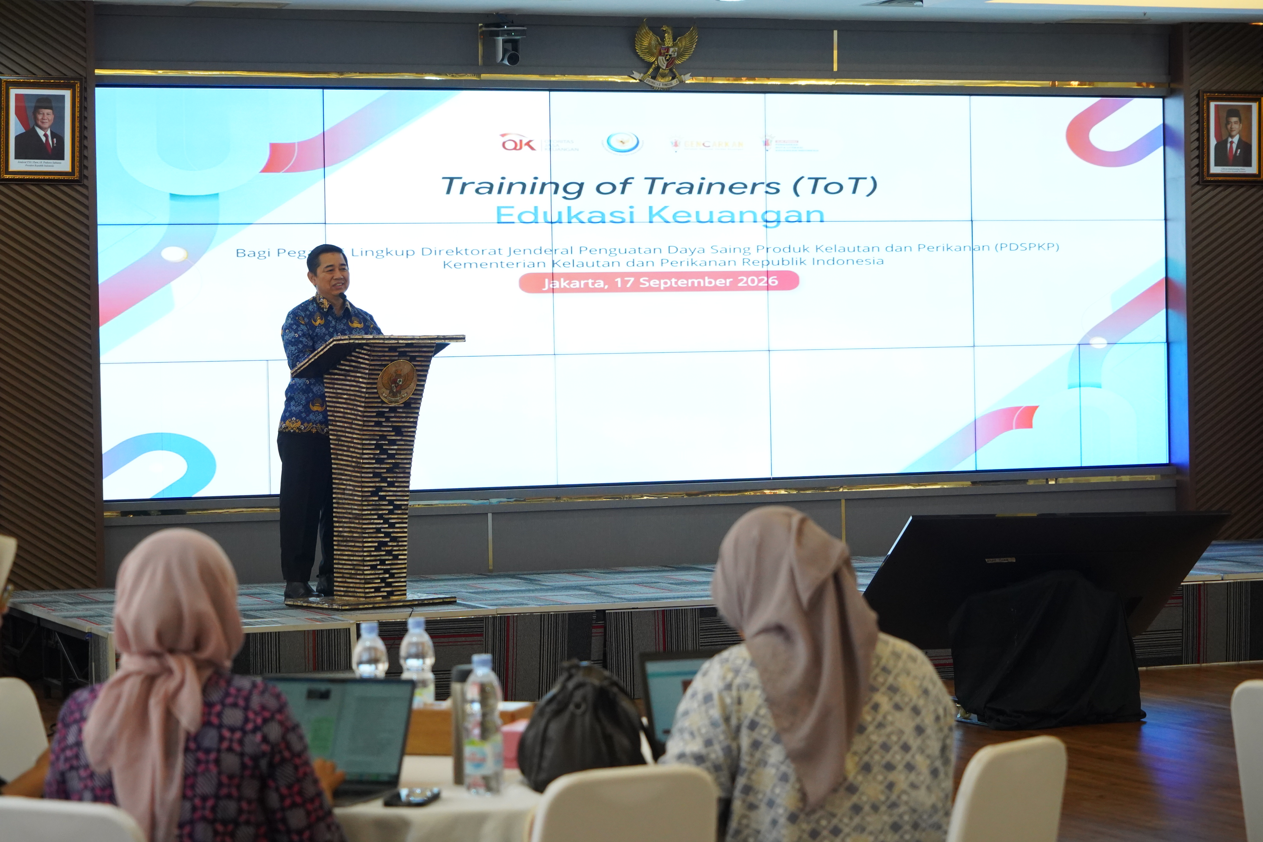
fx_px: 3298
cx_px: 632
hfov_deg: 21.7
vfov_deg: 14.6
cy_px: 421
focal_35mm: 94
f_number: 5.6
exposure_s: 1/160
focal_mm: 94
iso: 4000
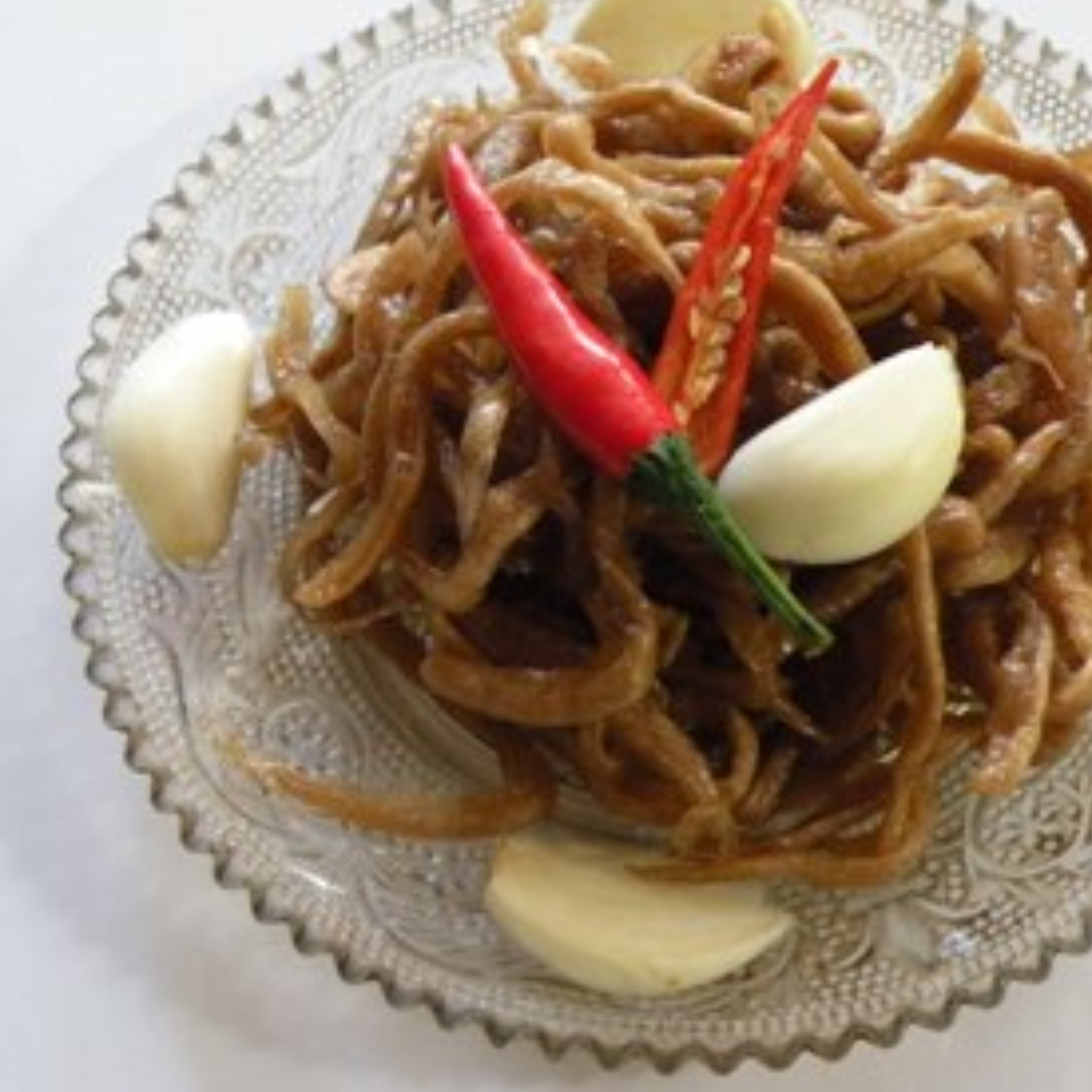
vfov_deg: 31.6
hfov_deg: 31.5
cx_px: 655
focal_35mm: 54
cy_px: 500
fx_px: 1927
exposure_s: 1/41.5
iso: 400
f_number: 3.2
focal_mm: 7.4
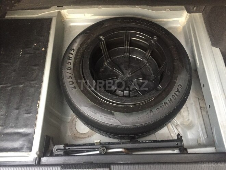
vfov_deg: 48.2
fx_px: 189
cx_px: 113
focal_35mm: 29
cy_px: 85
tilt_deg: -65.7
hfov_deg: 61.7
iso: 250
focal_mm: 4.15
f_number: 2.2
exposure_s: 1/25
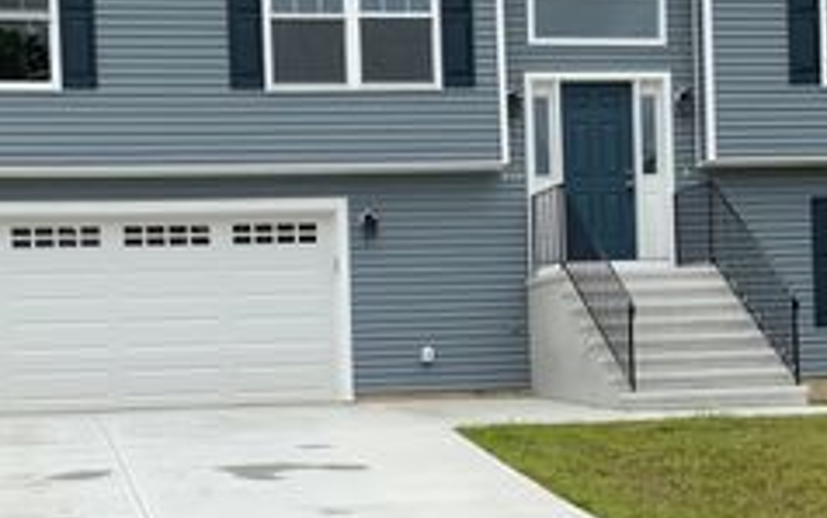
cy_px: 464
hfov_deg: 24.1
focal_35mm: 86
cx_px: 365
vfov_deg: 15.0
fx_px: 1939
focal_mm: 3
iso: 16
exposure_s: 1/749
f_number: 1.8
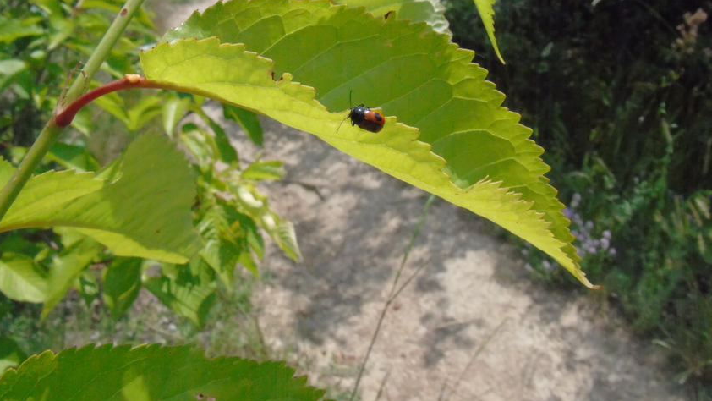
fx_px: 604
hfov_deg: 61.0
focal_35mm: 32
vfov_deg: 36.4
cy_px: 141
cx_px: 356
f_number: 7.6
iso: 800
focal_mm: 5.2
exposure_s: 1/2000
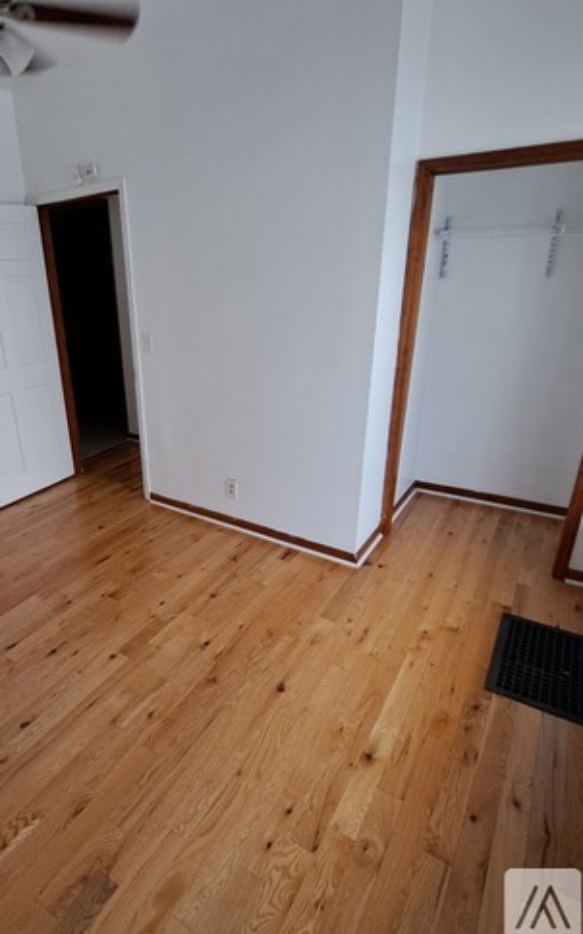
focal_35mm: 19
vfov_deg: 88.0
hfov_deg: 60.0
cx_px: 173
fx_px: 484
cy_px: 463
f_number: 2.2
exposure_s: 1/40
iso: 64
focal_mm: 1.74
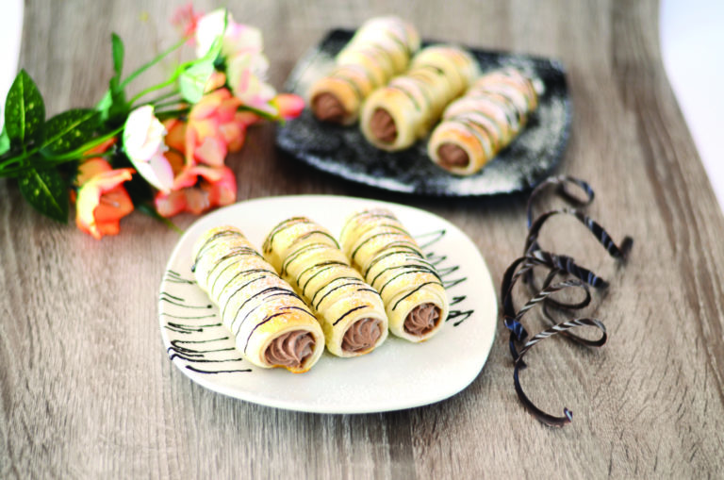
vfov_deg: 18.1
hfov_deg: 27.0
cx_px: 362
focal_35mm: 75
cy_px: 240
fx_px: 1506
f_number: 1.8
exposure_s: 1/160
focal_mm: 50
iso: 400
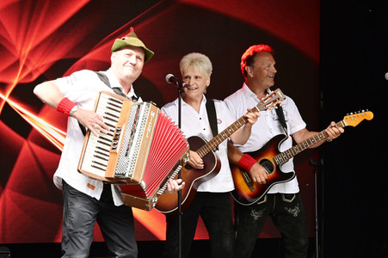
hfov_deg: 18.6
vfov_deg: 12.4
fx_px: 1185
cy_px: 129
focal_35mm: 110
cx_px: 194
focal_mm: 110
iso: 1600
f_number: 10
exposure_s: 1/200
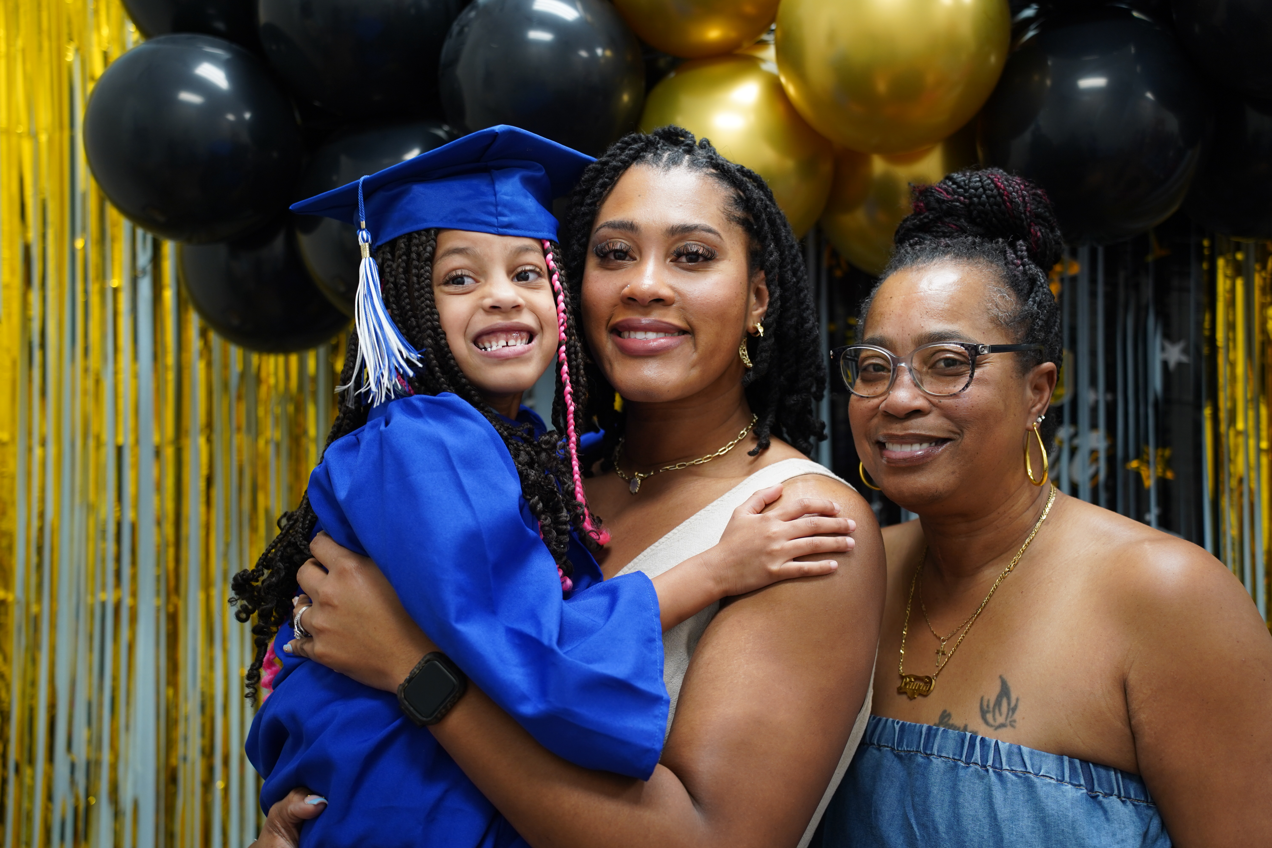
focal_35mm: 54
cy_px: 424
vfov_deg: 25.1
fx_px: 1908
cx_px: 636
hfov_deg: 36.9
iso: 500
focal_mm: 54
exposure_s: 1/60
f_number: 2.8
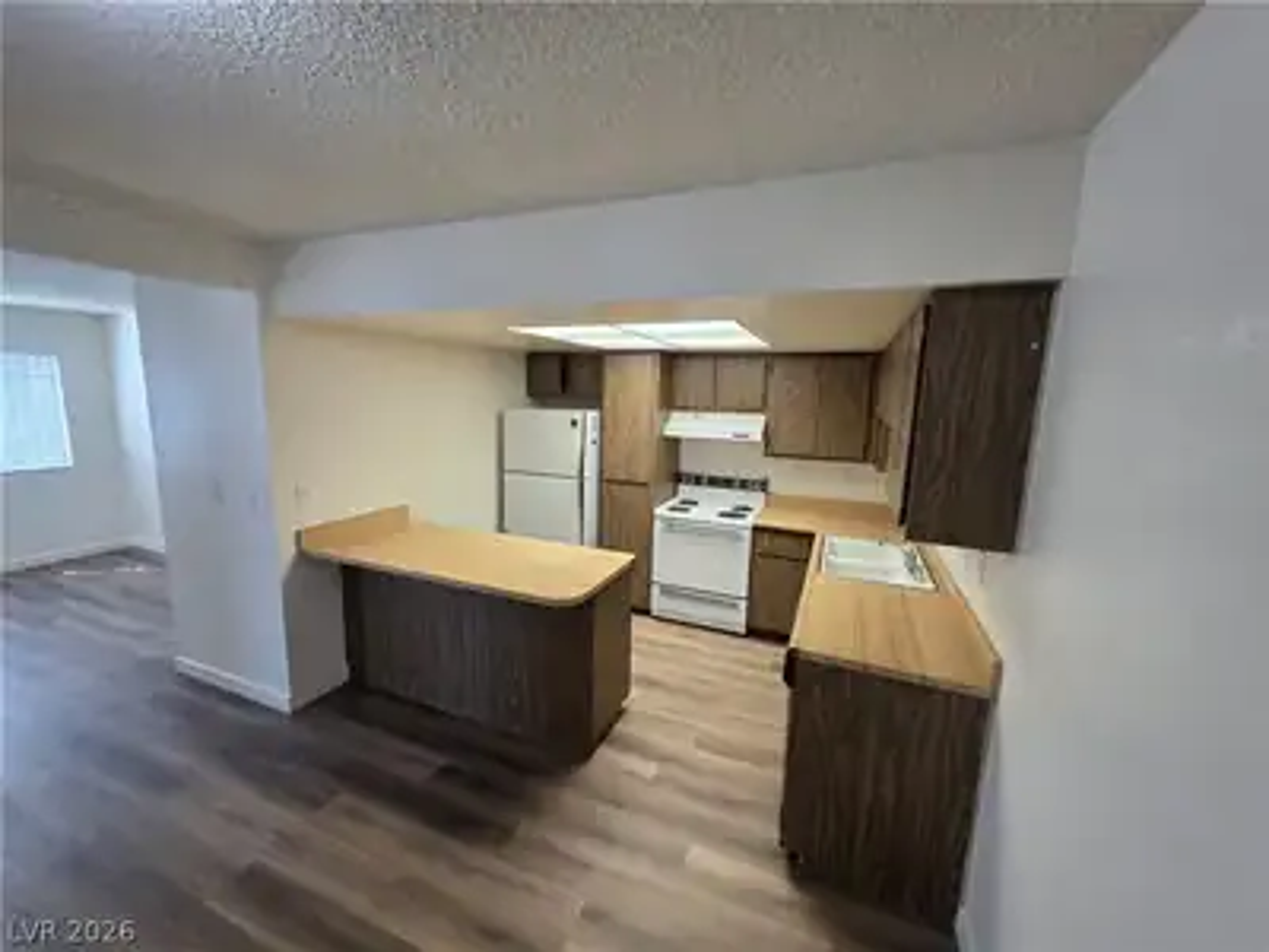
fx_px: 477
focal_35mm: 13
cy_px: 476
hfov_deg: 106.2
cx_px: 634
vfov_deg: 89.9
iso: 160
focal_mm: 2.2
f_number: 1.9
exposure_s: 1/120
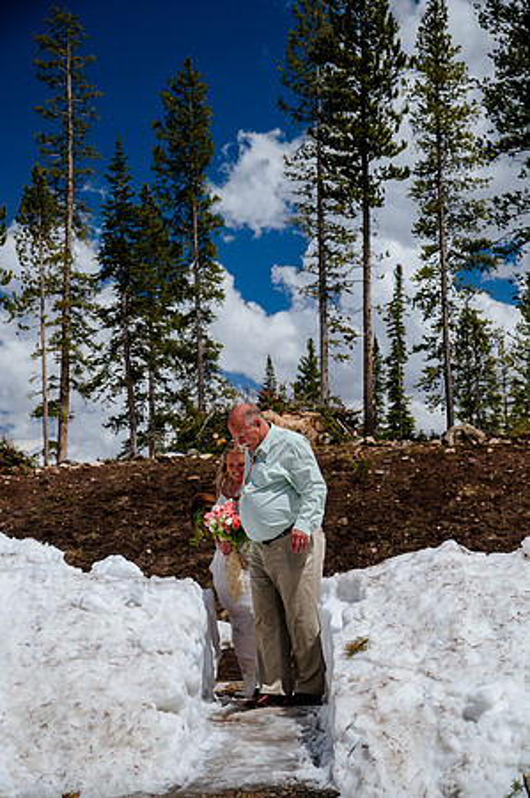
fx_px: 1549
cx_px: 265
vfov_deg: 28.9
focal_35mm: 70
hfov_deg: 19.4
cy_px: 399
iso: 200
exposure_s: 1/640
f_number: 8
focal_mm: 70
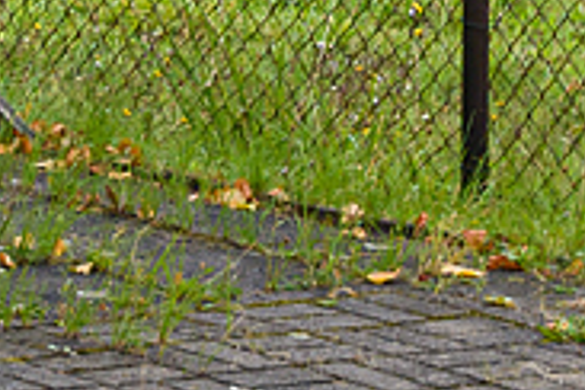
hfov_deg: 7.2
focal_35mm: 265
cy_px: -467
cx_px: -930
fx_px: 4310
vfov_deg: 5.1
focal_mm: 27
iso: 200
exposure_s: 1/250
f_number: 8
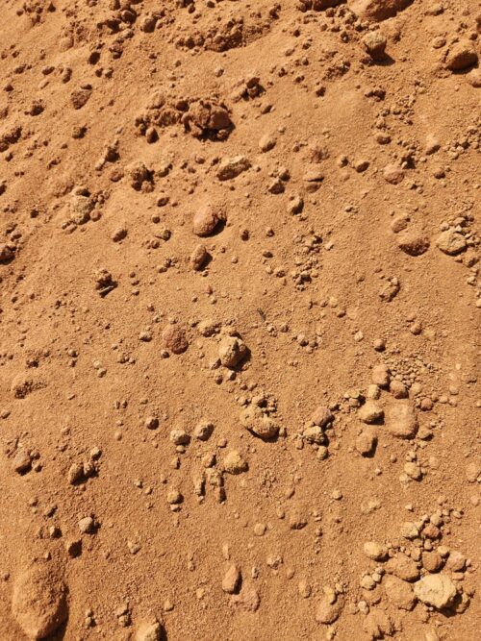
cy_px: 320
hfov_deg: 58.9
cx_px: 240
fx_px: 426
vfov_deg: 73.9
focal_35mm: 23
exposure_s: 1/1915
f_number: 1.8
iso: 20
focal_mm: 5.4
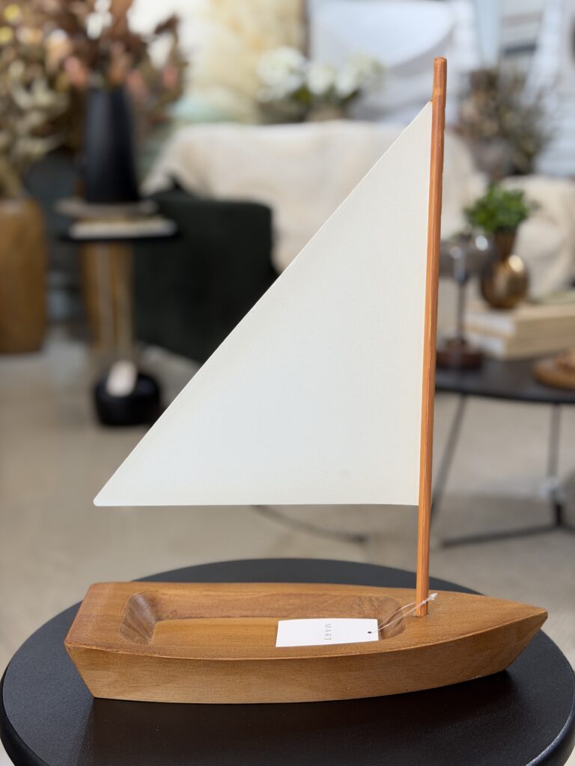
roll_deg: +0.6
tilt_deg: -12.4
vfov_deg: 39.7
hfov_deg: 30.3
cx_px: 288
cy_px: 383
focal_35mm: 48
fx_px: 1063
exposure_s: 1/60
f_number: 1.78
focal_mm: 6.76
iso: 64
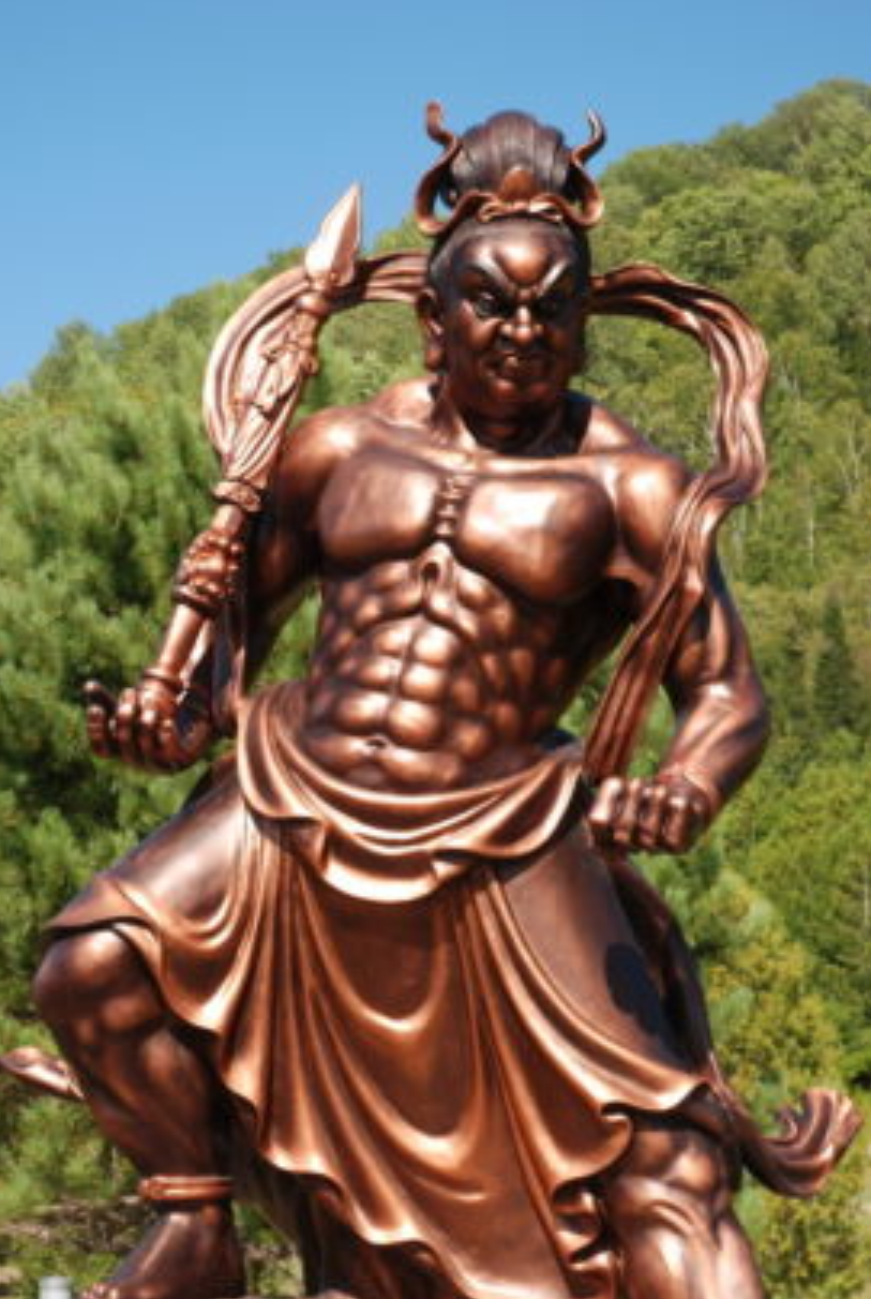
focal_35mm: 89
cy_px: 794
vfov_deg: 22.8
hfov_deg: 15.4
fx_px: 3216
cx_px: 426
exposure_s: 1/200
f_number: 7.1
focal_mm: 48
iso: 100
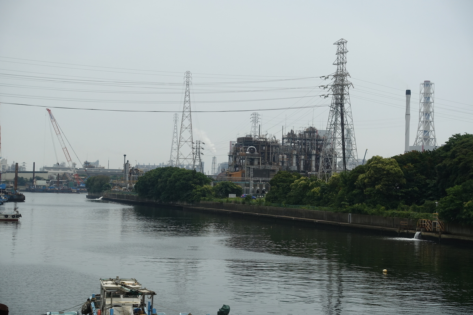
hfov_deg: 28.8
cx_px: 236
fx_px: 920
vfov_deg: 19.5
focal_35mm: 70
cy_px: 158
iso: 125
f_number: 5.6
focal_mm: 25.7
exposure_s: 1/125
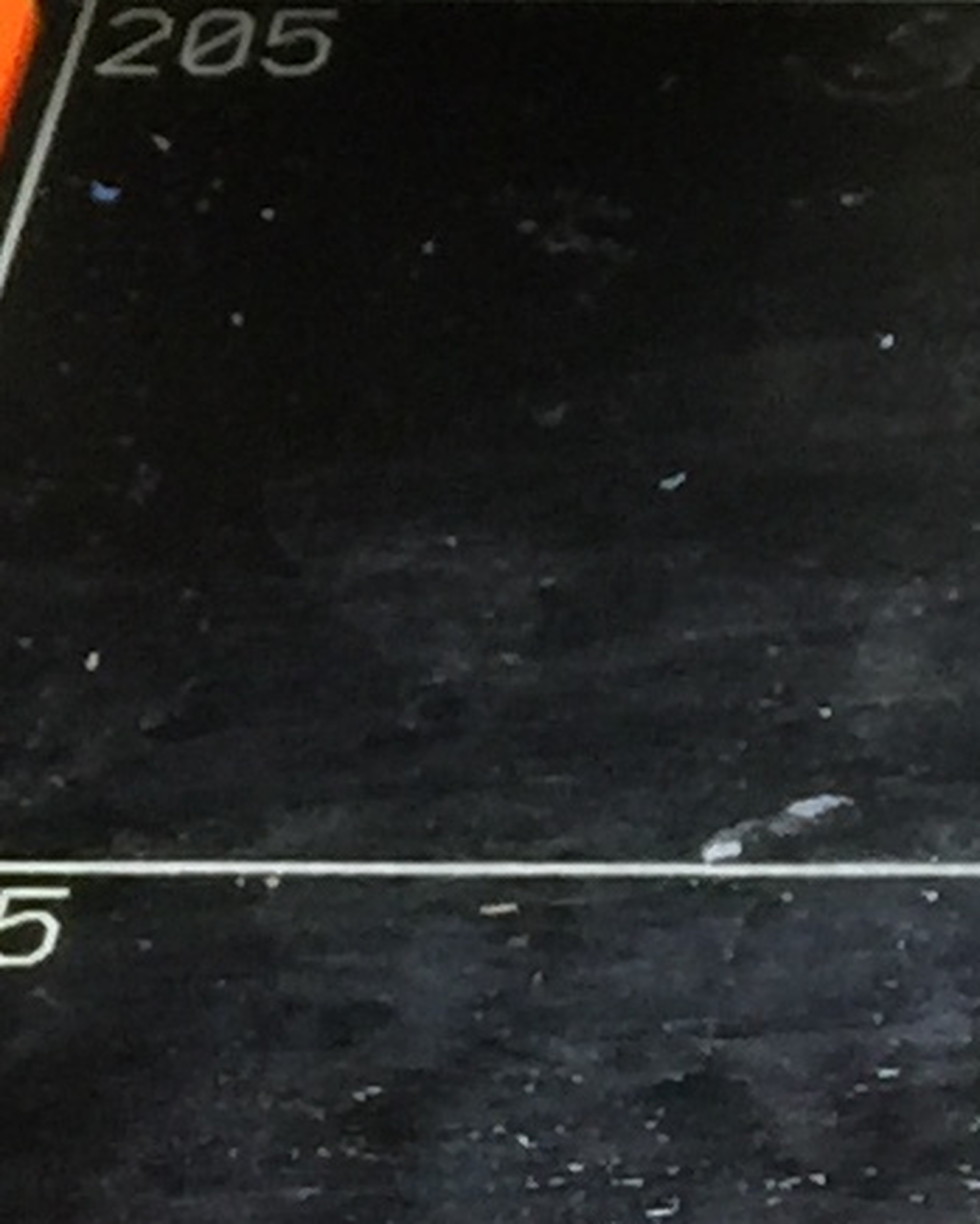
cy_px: 1524
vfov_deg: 9.0
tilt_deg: -52.7
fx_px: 7683
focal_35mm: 212
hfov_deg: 6.7
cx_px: 2875
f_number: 2.2
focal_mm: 4.15
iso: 50
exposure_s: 1/15
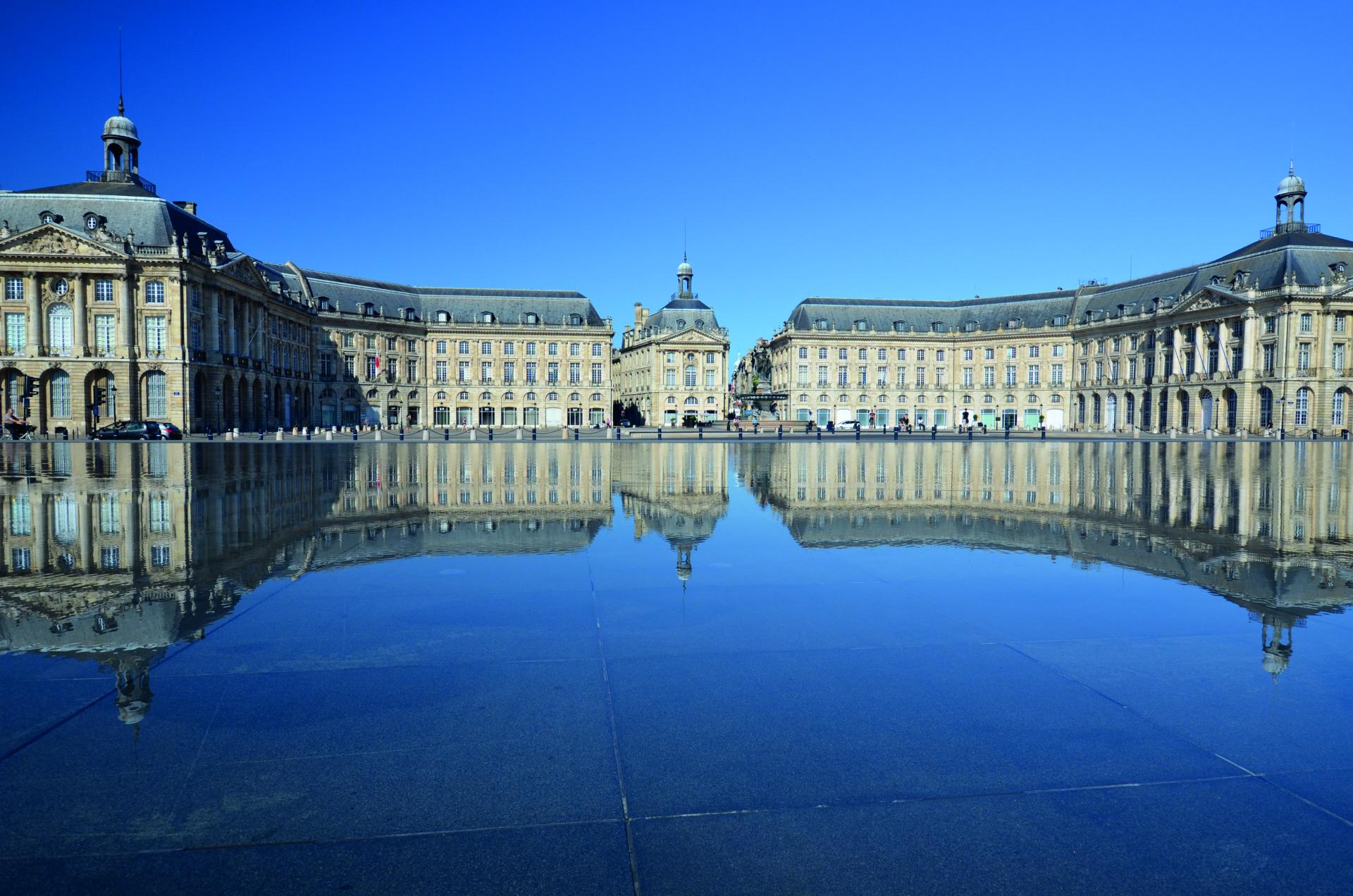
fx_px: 787
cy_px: 448
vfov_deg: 59.3
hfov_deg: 81.3
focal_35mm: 21
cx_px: 676
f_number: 8
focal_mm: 14
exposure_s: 1/250
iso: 200
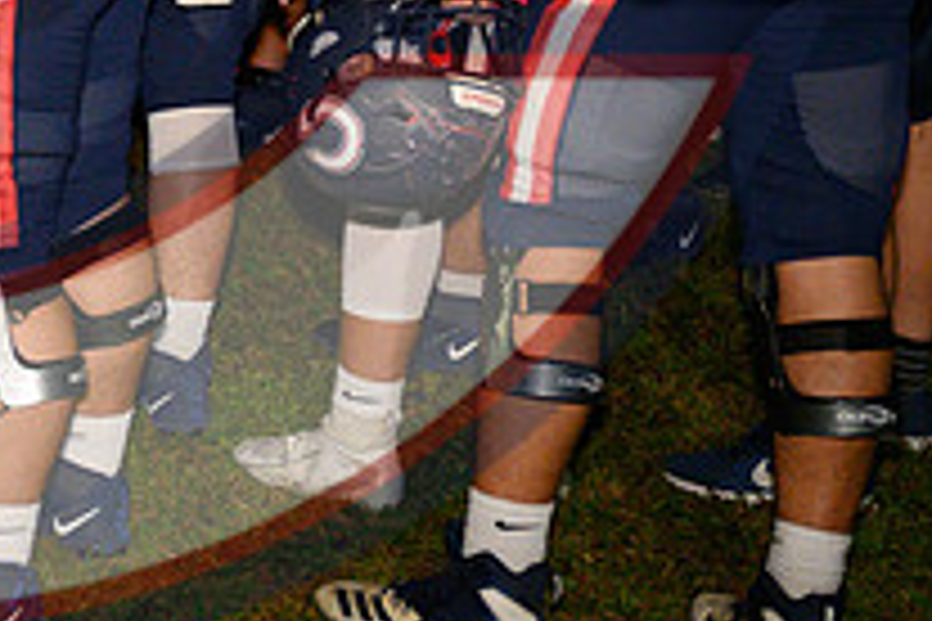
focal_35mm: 115
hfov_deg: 17.1
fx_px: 2977
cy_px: -176
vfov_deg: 11.6
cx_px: -162
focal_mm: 41
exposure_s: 1/3200
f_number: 2.8
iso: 10000
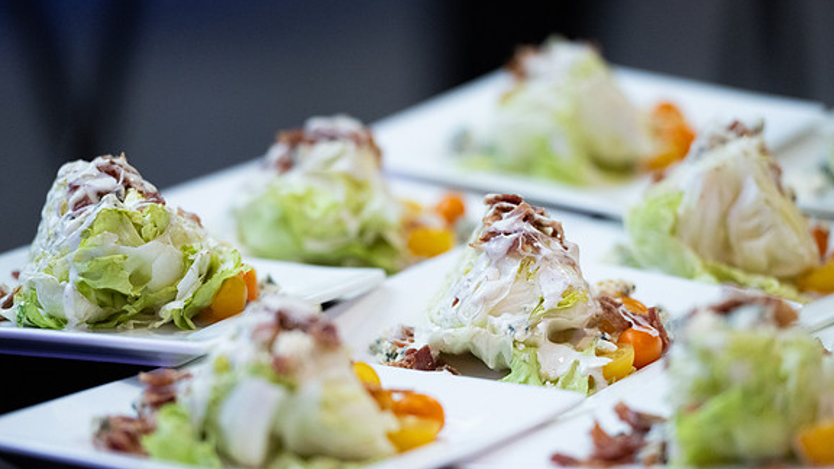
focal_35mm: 211
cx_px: 418
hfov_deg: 10.2
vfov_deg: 5.8
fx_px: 4666
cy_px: 273
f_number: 2.8
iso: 4000
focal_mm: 200
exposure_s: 1/160
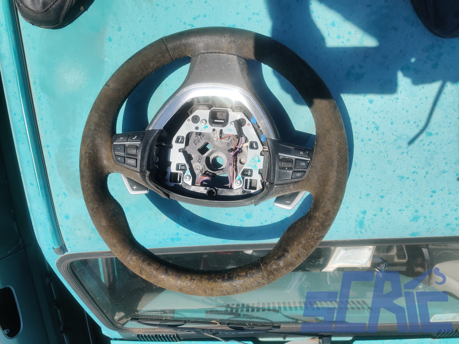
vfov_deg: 51.4
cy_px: 172
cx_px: 230
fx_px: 358
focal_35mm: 27
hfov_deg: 65.3
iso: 100
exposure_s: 1/2780
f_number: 1.65
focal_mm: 4.75
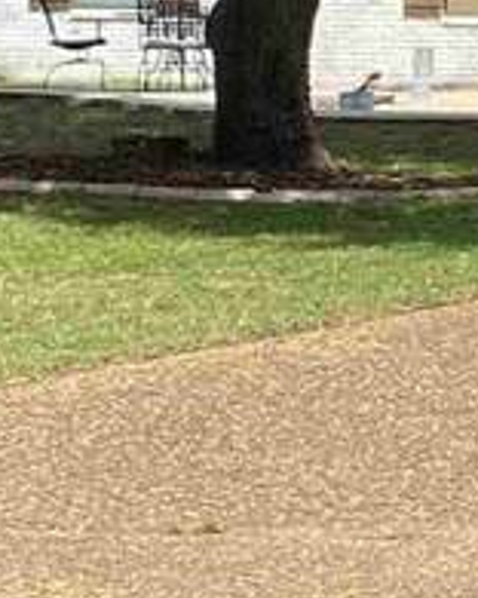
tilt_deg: -3.2
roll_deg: -1.1
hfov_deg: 8.4
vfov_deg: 11.5
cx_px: 1158
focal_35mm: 167
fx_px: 2953
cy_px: 172
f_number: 1.8
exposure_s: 1/1362
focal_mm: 4.25
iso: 32
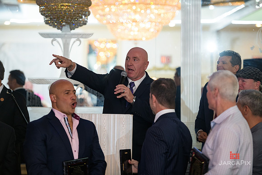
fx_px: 983
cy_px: 88
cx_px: 131
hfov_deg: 15.2
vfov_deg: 10.2
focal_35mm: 135
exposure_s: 1/125
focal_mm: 135
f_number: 3.2
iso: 1000
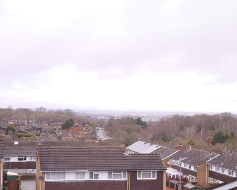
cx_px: 111
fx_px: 414
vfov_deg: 25.8
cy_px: 95
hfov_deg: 31.9
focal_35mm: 59
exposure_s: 1/125
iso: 160
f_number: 5.6
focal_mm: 28
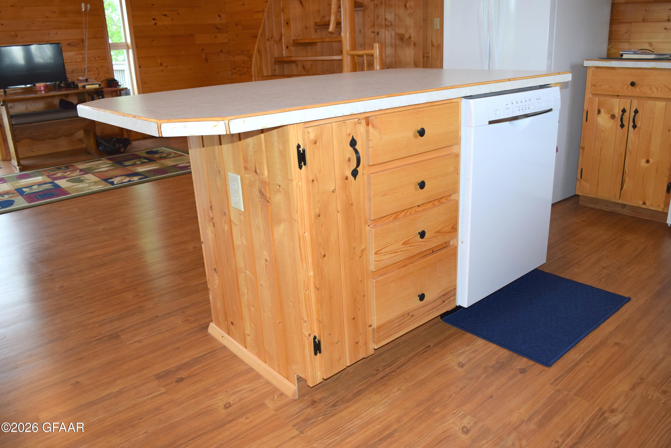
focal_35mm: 27
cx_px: 336
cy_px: 224
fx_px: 503
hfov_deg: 67.4
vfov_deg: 47.9
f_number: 4.5
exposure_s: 1/80
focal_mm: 18
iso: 800
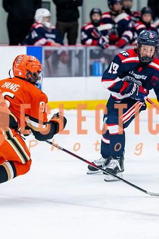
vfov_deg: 6.9
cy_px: 145
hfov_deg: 4.6
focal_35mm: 300
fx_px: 1987
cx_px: 50
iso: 2500
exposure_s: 1/640
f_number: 3.2
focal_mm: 105
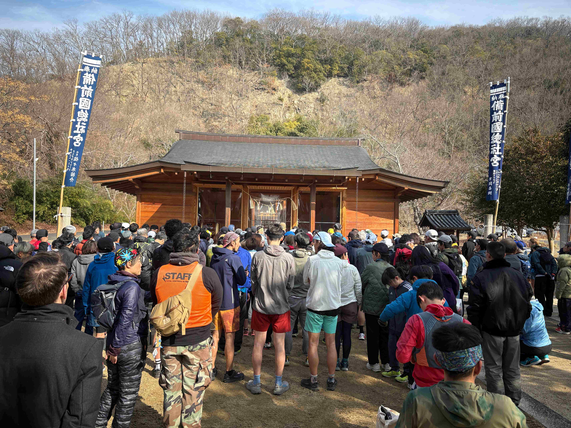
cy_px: 214
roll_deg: -0.7
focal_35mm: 26
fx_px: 429
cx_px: 286
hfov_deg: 67.3
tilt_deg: +2.1
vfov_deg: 53.1
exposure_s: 1/1155
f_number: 1.6
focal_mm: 5.96
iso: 50
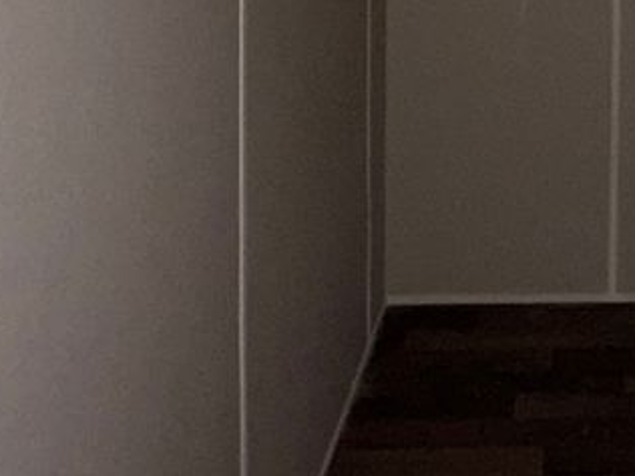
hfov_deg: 29.3
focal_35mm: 62
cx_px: 621
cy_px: -139
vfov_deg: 21.4
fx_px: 1137
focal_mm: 2.22
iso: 200
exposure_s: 1/34
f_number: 2.2
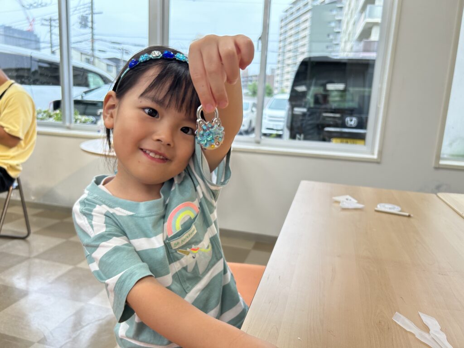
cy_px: 174
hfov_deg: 67.3
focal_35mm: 26
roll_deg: -3.1
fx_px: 349
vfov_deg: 53.1
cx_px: 232
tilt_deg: -10.9
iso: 64
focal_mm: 5.7
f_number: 1.5
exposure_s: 1/152
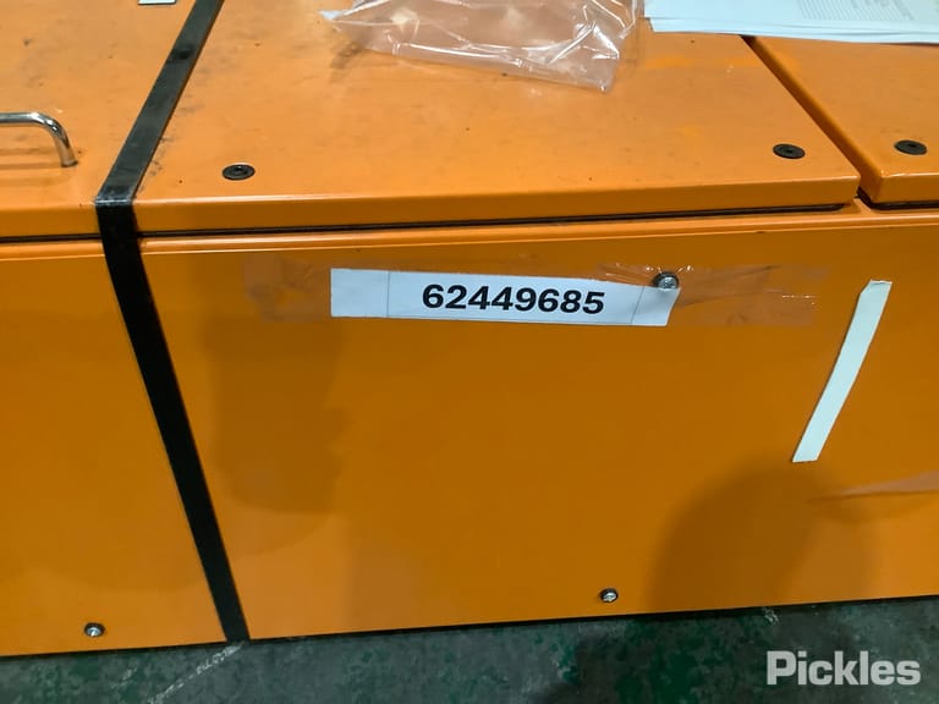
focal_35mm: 31
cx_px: 470
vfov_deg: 45.4
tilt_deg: -39.9
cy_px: 352
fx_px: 841
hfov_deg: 58.4
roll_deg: +1.5
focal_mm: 3.3
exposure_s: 1/50
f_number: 2.4
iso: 400
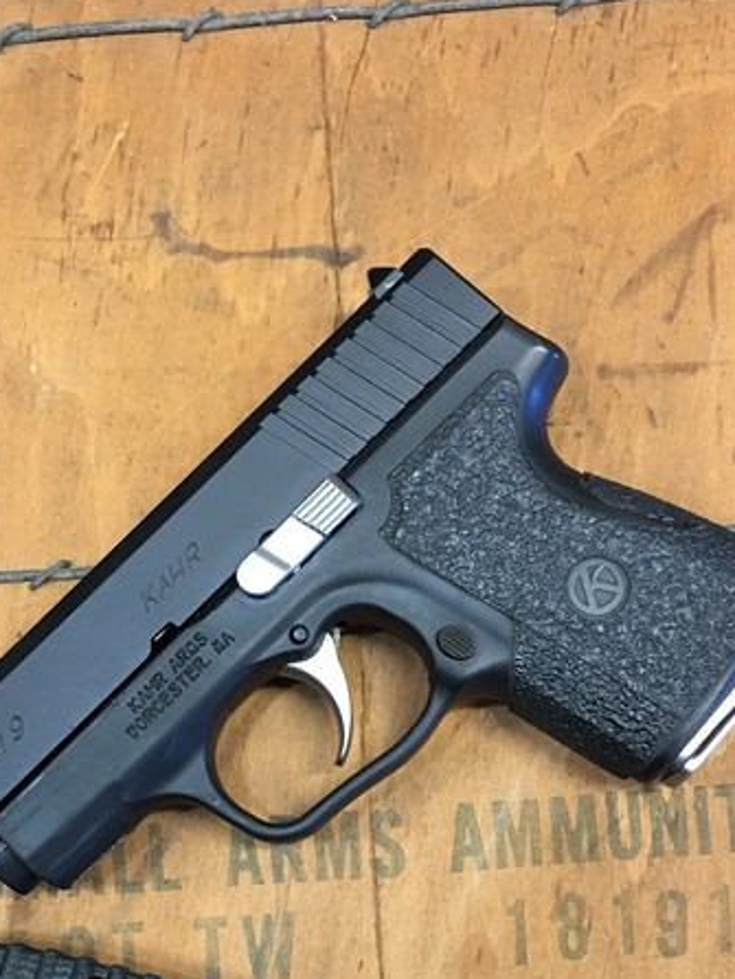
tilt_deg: -85.4
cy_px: 814
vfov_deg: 35.3
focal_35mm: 52
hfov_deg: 28.1
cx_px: 384
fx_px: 1471
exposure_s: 1/8
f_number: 2.2
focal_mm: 4.15
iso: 100
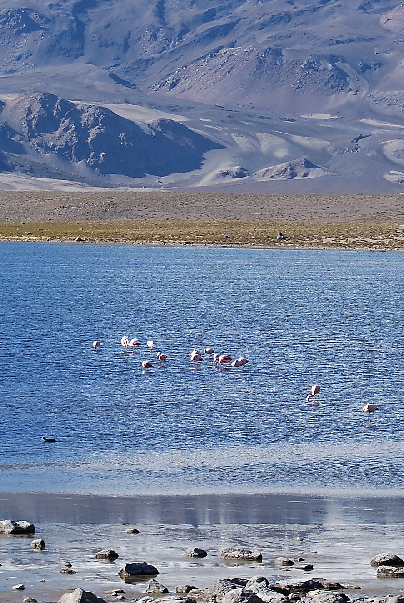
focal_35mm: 240
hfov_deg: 5.7
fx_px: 4036
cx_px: 447
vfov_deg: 8.6
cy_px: 280
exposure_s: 1/250
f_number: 8
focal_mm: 55
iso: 100
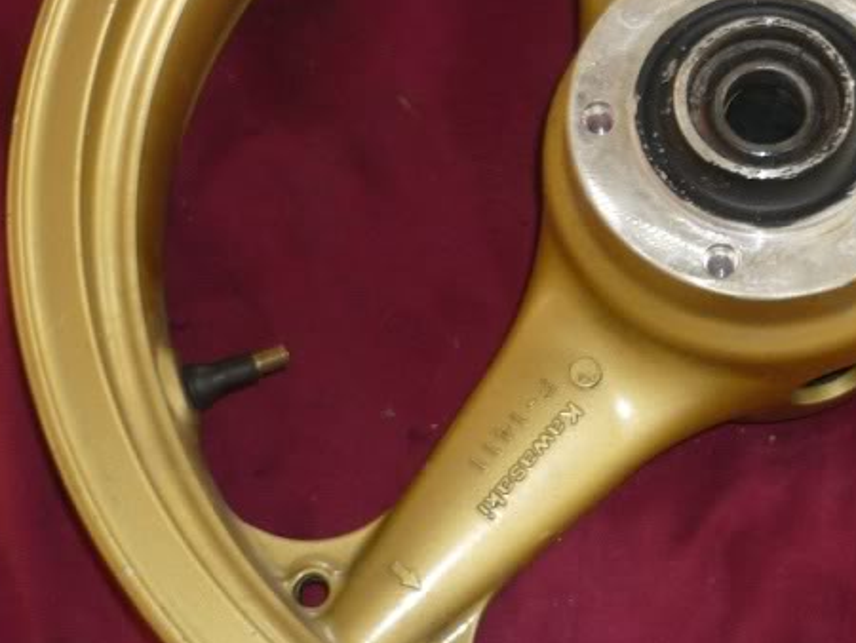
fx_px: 1856
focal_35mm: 75
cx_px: 760
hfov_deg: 25.2
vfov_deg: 19.6
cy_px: 226
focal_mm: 5.5
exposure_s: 1/30
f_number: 2.8
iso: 100
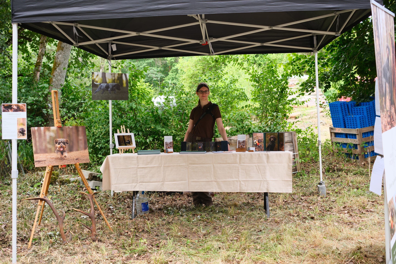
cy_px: 132
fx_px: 451
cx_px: 198
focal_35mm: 41
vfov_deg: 32.6
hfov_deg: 47.4
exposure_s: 1/180
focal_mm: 27
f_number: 4
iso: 500
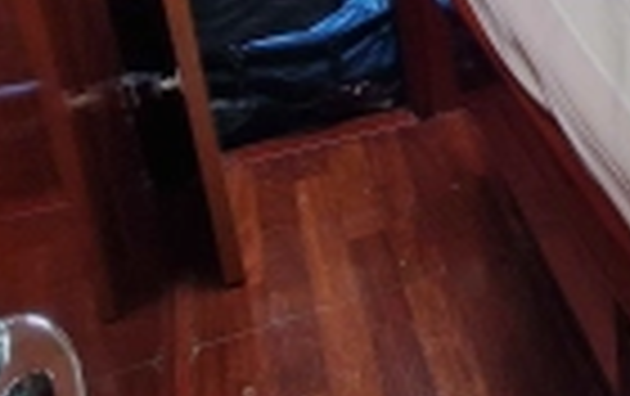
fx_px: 929
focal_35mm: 54
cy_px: -47
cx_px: 824
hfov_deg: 29.8
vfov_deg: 22.6
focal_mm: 2.2
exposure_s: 1/50
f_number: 2.2
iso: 250
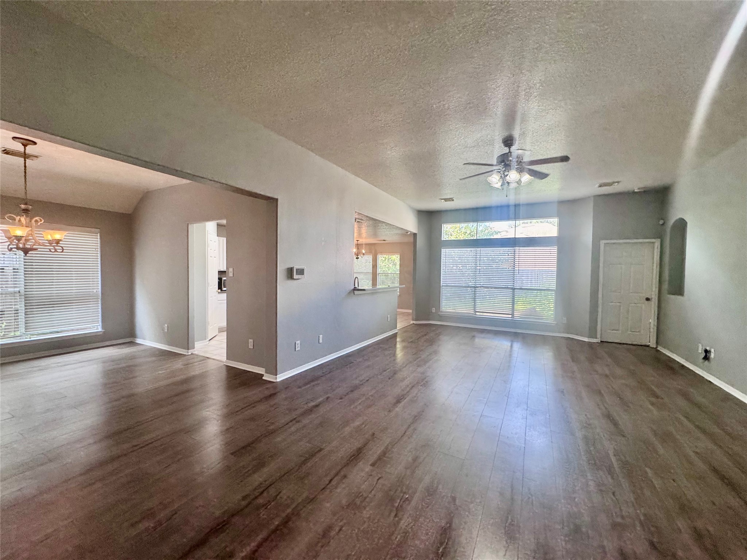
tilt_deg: -1.4
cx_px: 374
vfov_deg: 85.7
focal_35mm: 14
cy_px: 280
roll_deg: -0.2
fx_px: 302
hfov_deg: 102.1
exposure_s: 1/120
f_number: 2.2
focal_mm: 2.22
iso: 250
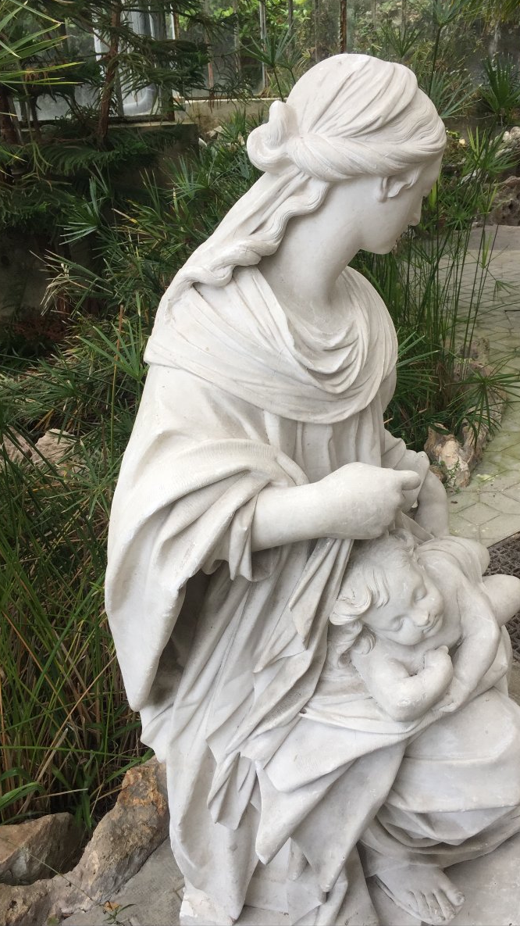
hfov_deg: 36.3
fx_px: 785
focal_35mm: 32
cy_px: 458
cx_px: 340
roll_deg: +0.7
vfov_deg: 61.0
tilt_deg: -24.7
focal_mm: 4.15
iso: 40
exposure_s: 1/100
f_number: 2.2
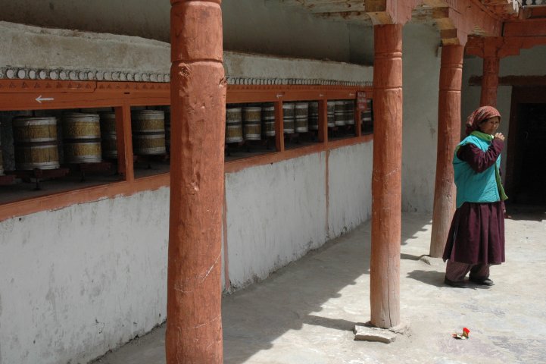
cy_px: 182
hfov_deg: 38.9
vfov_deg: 26.5
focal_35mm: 51
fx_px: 773
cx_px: 273
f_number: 13
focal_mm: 34
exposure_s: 1/400
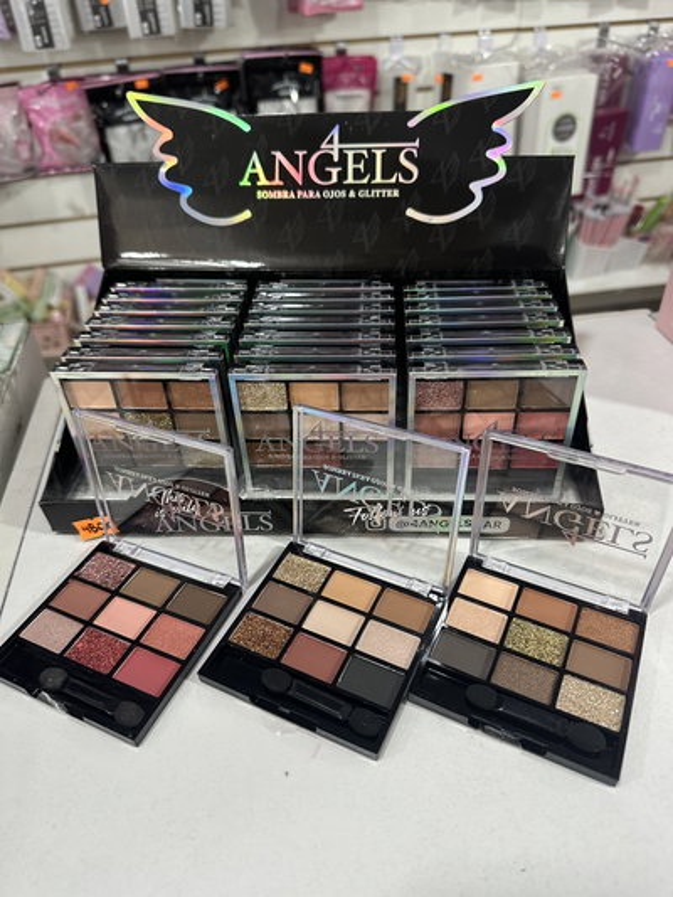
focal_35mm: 24
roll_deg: +2.5
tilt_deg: -38.9
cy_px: 448
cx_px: 336
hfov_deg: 56.8
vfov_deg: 71.6
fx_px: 622
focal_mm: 6.86
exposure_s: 1/106
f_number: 1.78
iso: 250
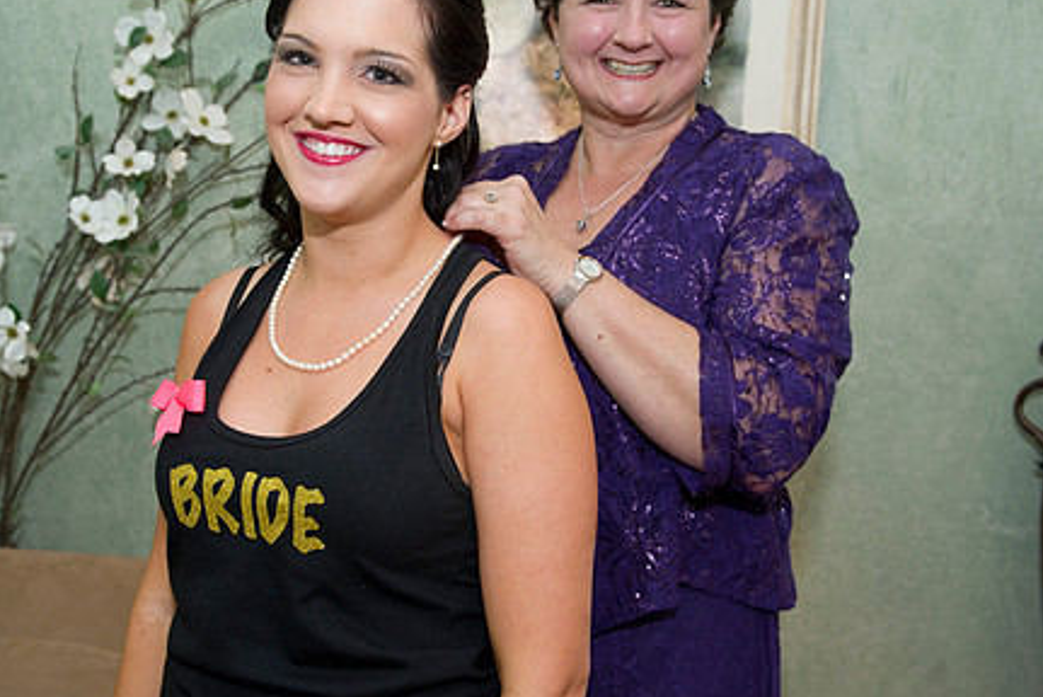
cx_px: 448
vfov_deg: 31.2
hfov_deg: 45.3
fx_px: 1247
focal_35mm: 43
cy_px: 300
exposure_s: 1/100
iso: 800
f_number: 5
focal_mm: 32
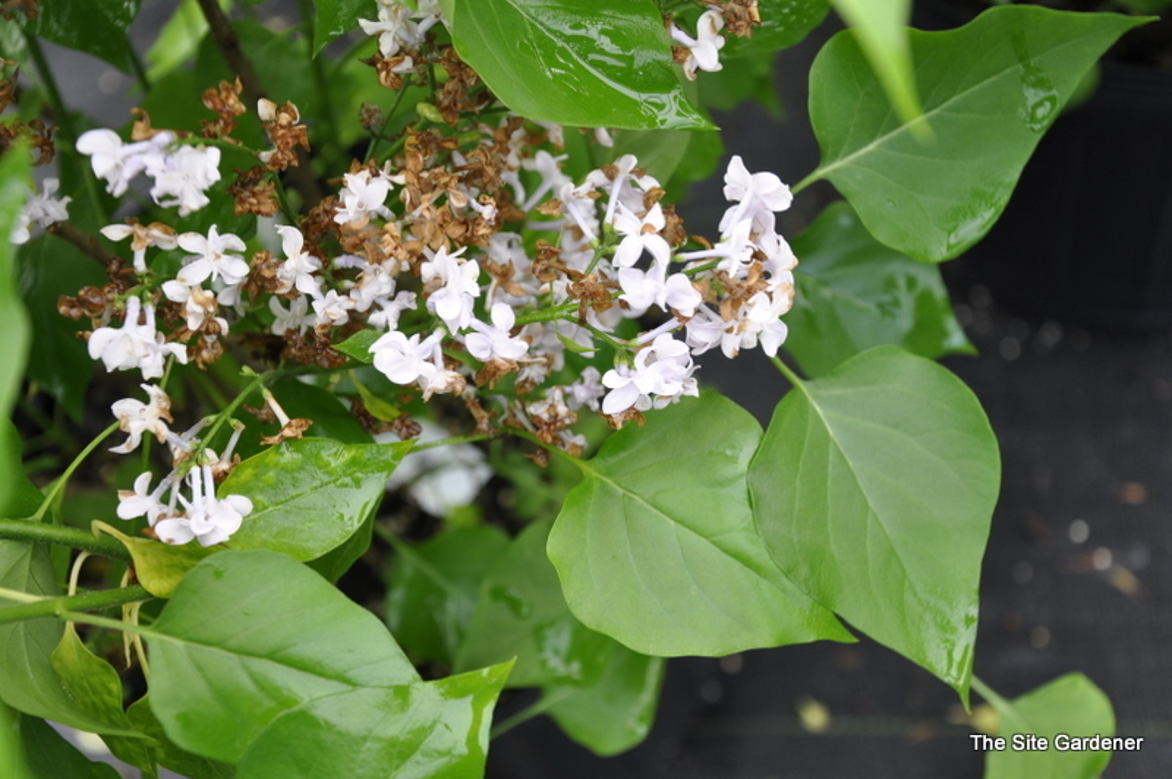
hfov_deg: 33.4
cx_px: 586
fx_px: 1952
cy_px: 390
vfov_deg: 22.6
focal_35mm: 60
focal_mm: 40
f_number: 6.3
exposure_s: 1/40
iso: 200
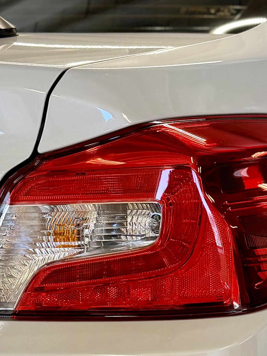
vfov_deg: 21.0
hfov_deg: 15.7
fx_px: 956
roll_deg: +1.9
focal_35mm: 93
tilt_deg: -10.9
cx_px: 255
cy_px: 251
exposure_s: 1/190
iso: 125
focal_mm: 6.76
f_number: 1.78
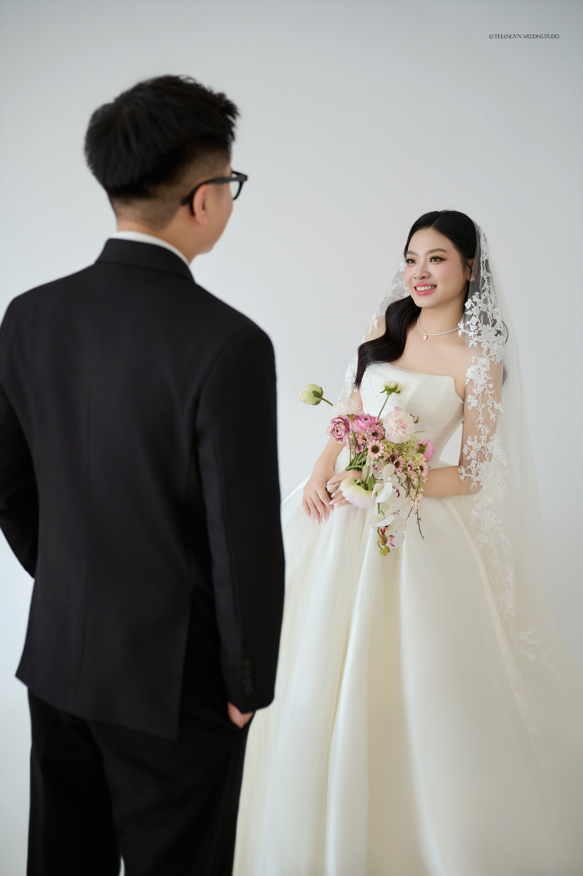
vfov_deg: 54.5
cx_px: 292
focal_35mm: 35
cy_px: 438
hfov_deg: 37.8
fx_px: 851
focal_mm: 35
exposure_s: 1/160
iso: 800
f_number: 2.8
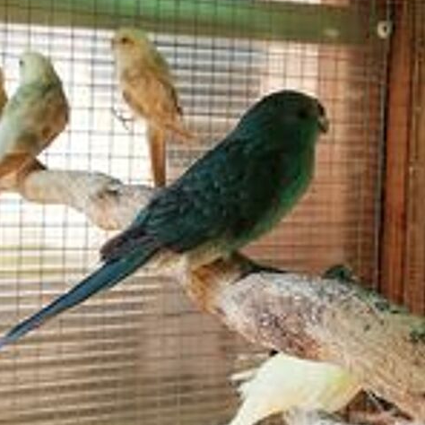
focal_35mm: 99
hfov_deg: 17.6
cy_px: 187
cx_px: 212
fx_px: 1375
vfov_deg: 17.6
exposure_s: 1/187
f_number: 2.2
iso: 50
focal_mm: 3.46
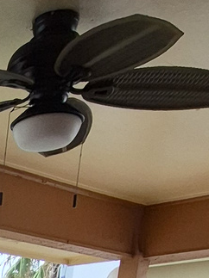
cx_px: -213
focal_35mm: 87
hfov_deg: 14.1
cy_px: 619
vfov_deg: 15.5
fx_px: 701
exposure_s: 1/452
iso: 50
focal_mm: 1.74
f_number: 2.2
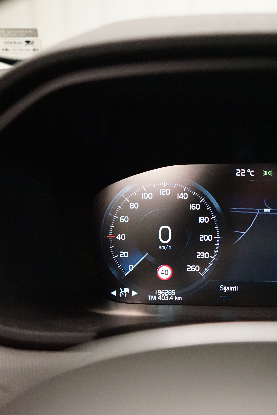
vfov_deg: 41.9
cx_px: 276
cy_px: 208
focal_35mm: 47
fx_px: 542
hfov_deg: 27.1
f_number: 4
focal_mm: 31
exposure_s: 1/60
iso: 6400
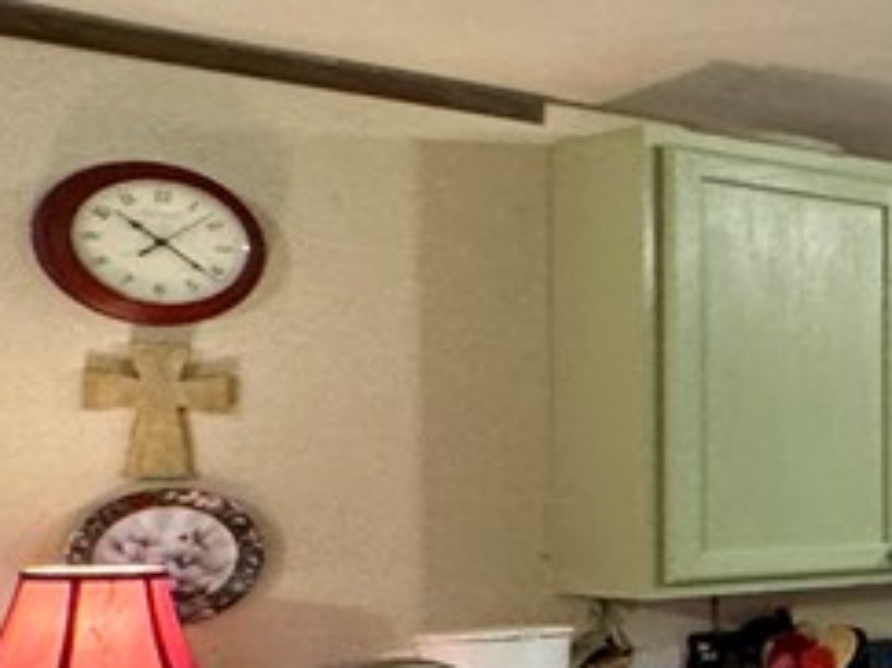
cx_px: 1777
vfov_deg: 24.6
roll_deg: +0.8
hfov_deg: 19.3
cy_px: 466
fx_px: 1520
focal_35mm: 59
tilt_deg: +0.1
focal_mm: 2.22
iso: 500
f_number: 2.2
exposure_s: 1/60
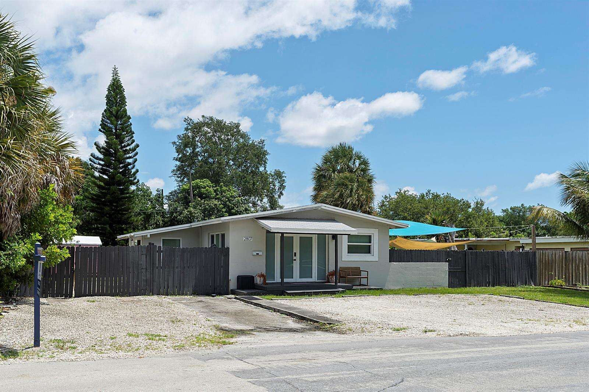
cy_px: 196
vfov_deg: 36.9
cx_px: 294
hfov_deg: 53.1
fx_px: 589
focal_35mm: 36
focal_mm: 24
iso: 100
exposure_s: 1/80
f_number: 7.1
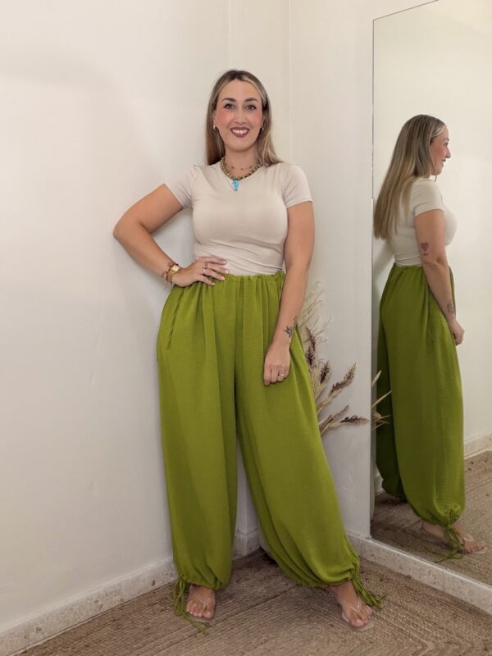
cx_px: 246
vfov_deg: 60.0
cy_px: 328
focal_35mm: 30
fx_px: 569
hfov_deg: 46.8
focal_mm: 2.71
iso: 100
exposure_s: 1/50
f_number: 1.9
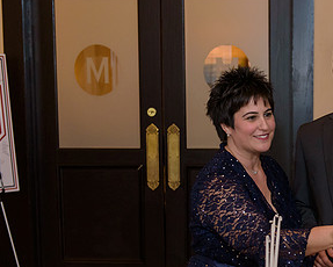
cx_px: 307
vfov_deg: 16.8
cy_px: 220
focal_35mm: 91
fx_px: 897
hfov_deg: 20.5
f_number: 3.2
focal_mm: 48
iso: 1600
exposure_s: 1/125
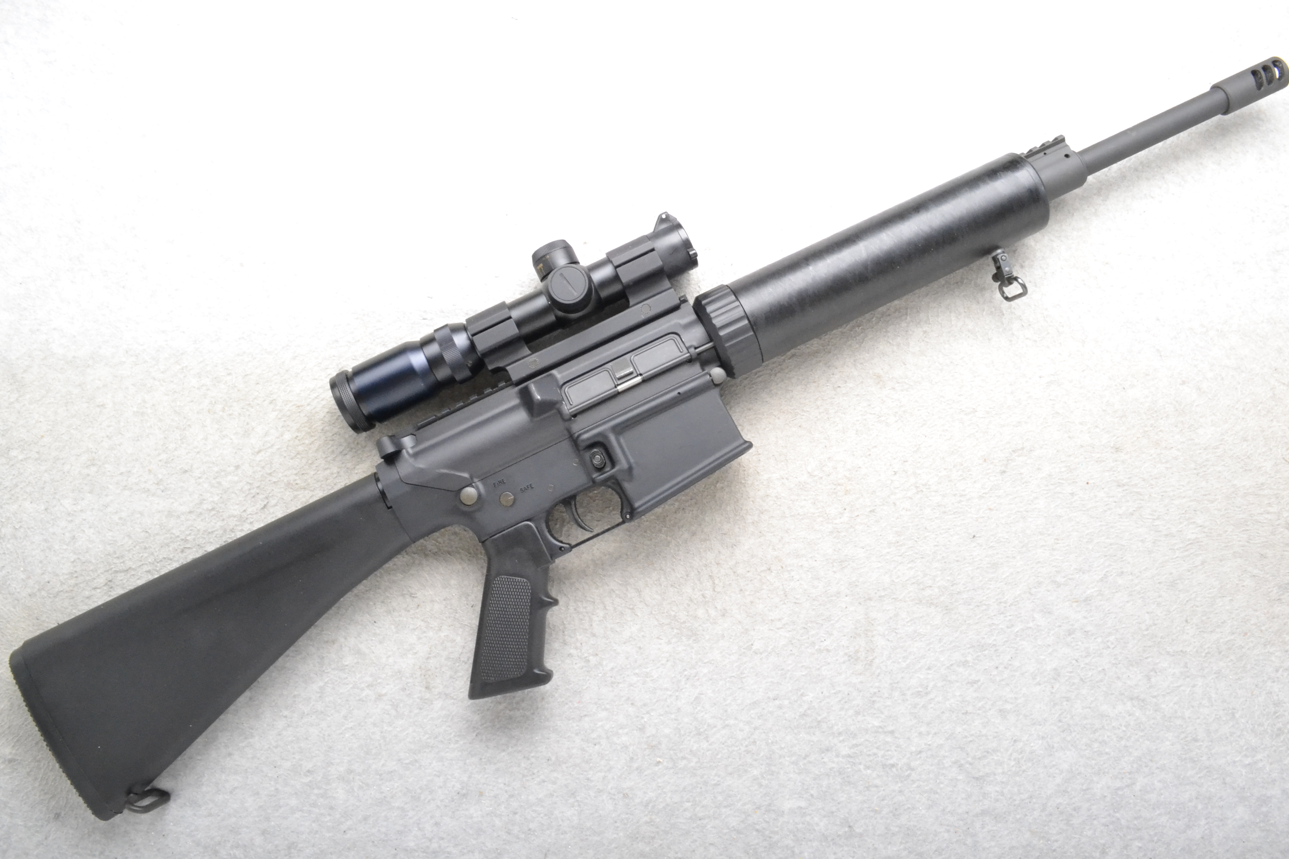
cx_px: 650
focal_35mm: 55
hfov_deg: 36.5
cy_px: 446
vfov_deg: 24.8
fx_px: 1952
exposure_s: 1/160
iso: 3200
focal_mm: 35
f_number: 20
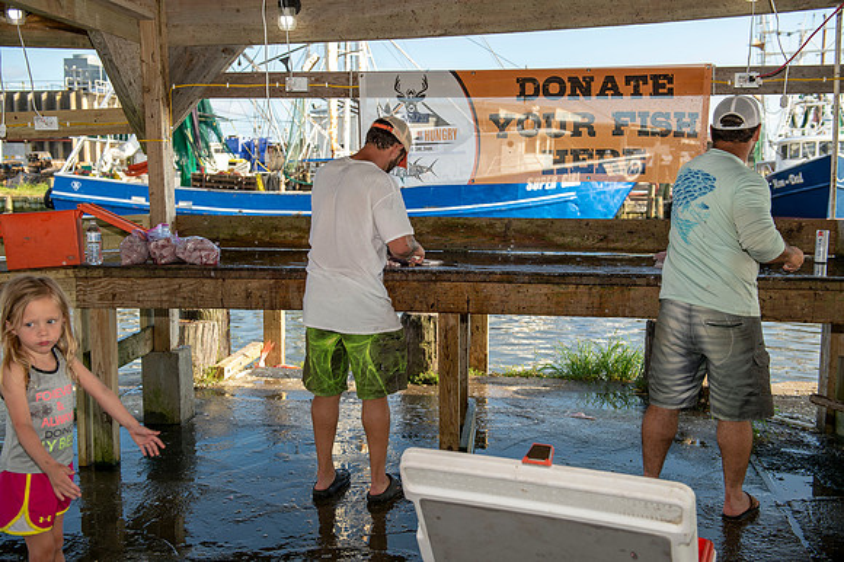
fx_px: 890
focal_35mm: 38
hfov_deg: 50.7
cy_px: 281
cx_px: 422
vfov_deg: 35.0
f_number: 4.5
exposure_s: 1/200
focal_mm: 38
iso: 50
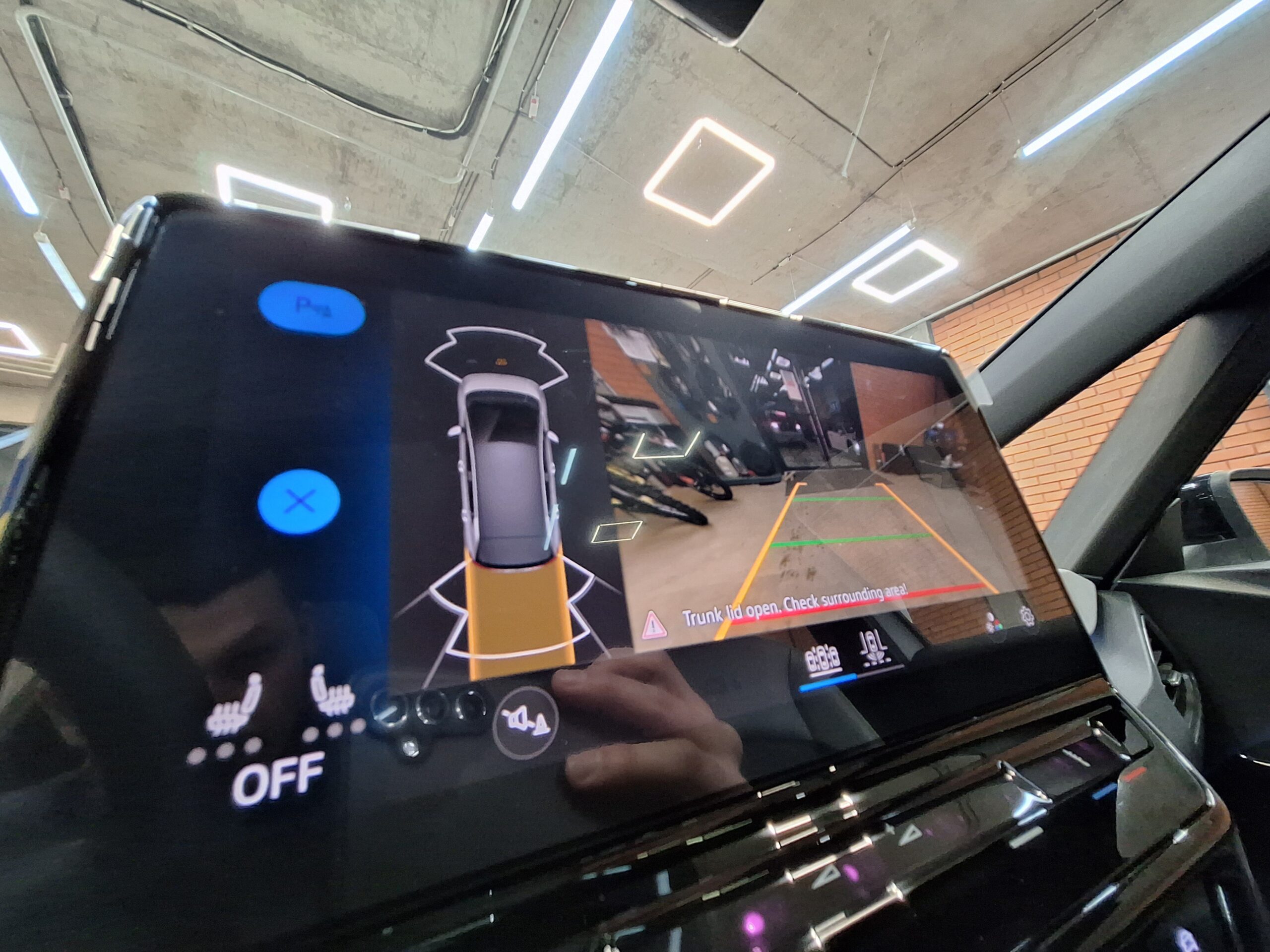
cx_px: 635
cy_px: 476
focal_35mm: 13
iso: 320
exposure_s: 1/24
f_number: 2.2
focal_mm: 1.74
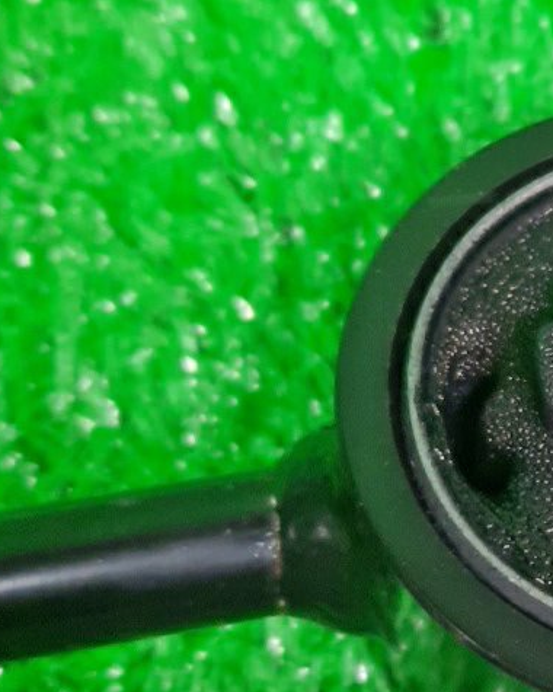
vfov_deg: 25.7
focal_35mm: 74
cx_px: 626
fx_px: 1514
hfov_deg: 19.7
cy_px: 395
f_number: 2
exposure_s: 1/50
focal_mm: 4.6
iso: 310
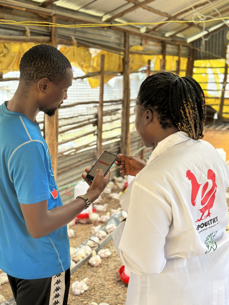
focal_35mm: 48
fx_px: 423
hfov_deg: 30.3
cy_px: 152
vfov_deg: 39.7
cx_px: 114
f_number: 1.78
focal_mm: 6.86
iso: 100
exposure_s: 1/172
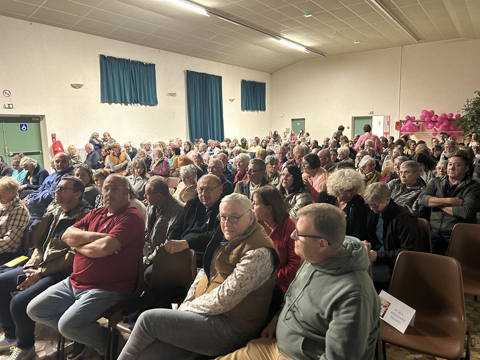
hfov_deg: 67.3
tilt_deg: -7.8
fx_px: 361
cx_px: 240
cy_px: 180
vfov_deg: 53.1
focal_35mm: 26
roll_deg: +2.1
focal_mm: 5.7
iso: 640
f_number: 1.5
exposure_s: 1/34
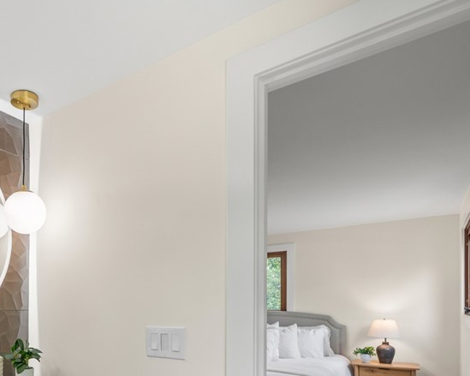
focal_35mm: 26
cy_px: 302
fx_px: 362
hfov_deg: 60.3
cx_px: 88
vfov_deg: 51.4
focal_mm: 14
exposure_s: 1/6
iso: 250
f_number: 9
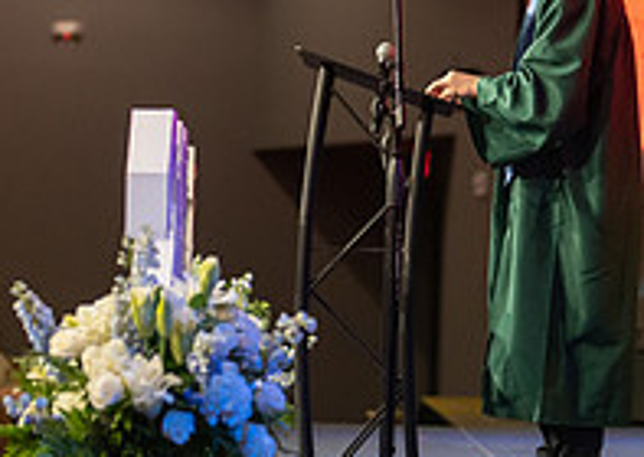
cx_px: 521
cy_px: 198
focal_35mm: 203
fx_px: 3707
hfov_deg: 9.9
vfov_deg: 7.1
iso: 1000
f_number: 1.3
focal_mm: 50
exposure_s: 1/500
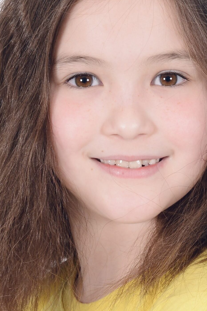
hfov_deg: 18.4
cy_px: 150
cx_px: 128
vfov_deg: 27.4
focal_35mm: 74
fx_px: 639
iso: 400
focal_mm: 50
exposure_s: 1/125
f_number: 10
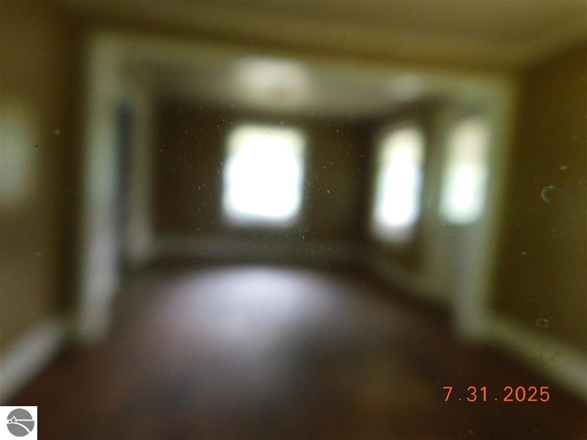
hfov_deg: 73.9
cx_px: 294
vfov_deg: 58.9
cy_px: 220
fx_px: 390
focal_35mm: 23
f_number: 3
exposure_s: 1/30
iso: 400
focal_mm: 4
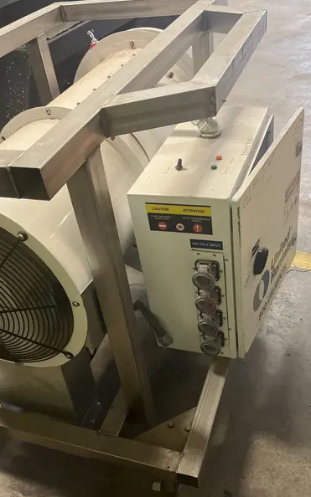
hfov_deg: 37.3
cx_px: 157
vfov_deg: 56.4
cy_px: 288
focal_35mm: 34
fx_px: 461
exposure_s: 1/60
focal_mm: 5.1
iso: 400
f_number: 1.6
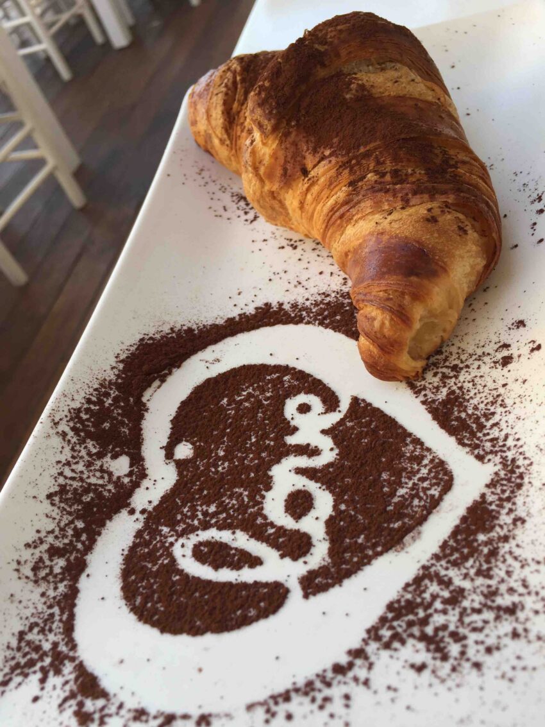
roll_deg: +21.6
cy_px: 364
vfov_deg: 61.7
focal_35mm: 29
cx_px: 272
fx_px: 609
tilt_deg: -42.7
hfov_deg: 48.2
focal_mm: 4.15
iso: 32
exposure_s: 1/235
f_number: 2.2
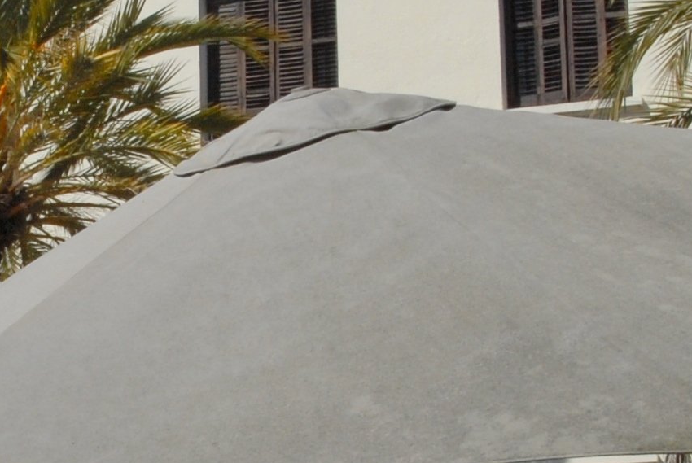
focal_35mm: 123
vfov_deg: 11.2
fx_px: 2367
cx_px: 50
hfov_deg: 16.4
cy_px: 324
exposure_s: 1/640
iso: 250
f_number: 13
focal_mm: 18
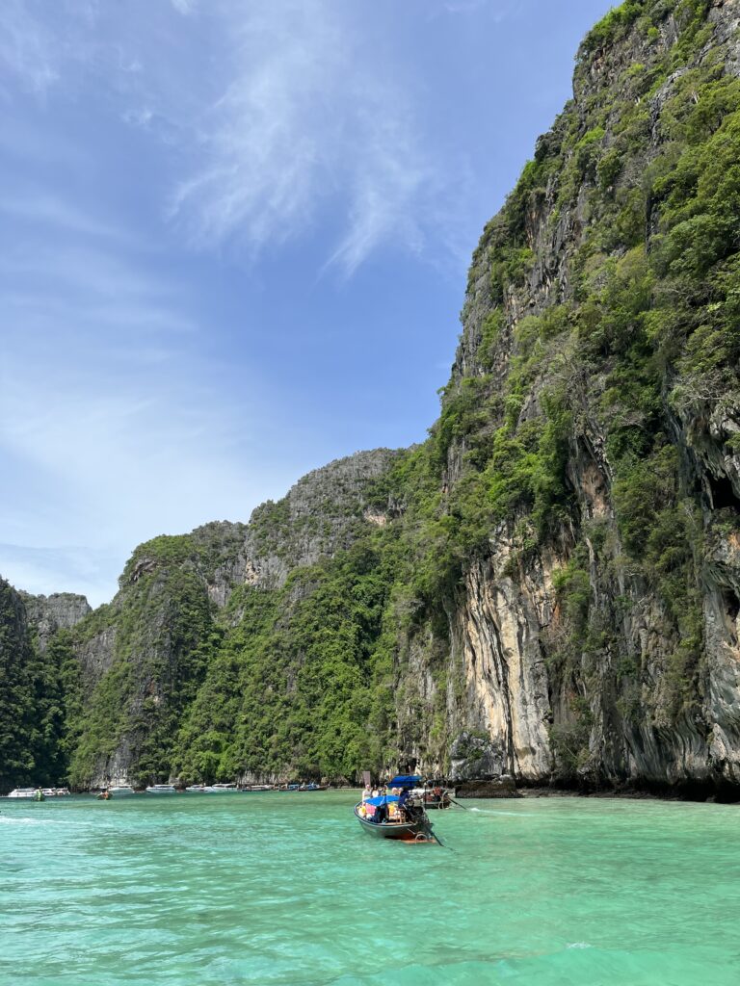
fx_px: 741
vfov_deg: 67.3
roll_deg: +2.5
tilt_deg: +21.7
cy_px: 493
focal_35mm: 26
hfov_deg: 53.1
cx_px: 370
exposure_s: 1/3311
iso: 50
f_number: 1.6
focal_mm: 5.1
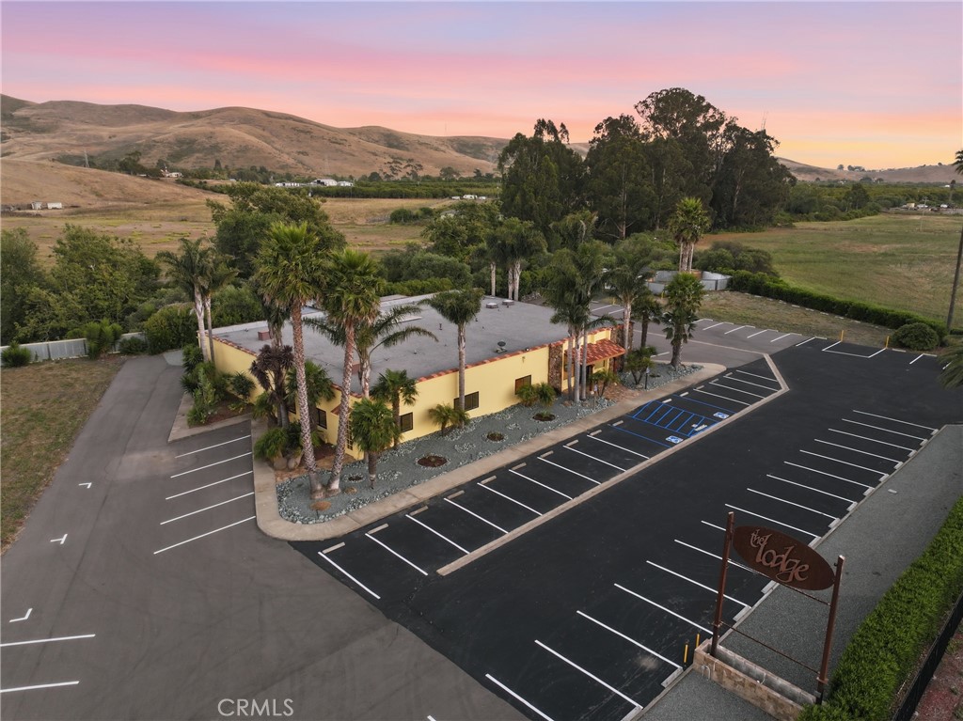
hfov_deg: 71.6
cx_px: 482
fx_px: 667
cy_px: 360
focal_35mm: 24
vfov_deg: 56.8
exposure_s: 1/50
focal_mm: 12.3
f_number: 2.8
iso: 170
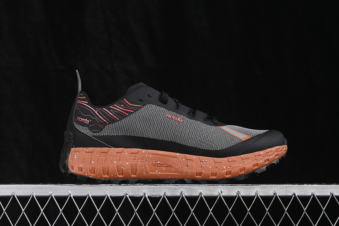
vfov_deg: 18.2
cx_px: 170
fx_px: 706
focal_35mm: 75
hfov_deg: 27.0
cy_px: 113
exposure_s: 1/60
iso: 160
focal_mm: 50
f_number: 6.3
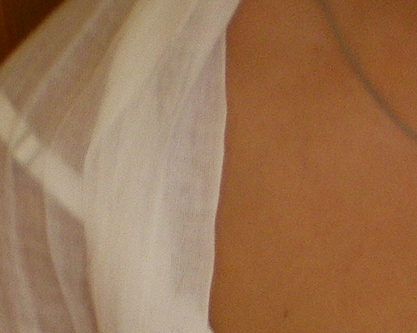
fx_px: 2135
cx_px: 575
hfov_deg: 10.8
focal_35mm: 173
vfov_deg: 8.7
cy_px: 502
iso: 160
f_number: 3.1
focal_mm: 6.3
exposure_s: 1/50
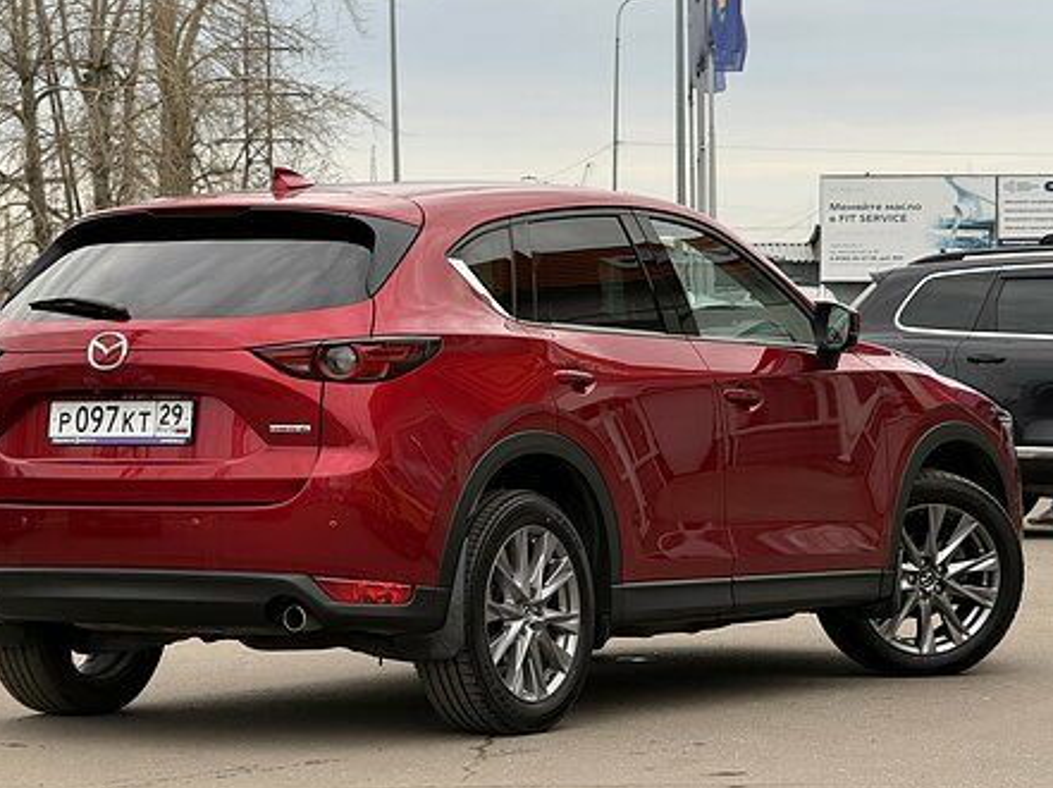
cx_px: 487
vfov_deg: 9.9
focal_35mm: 149
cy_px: 427
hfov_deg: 13.3
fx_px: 4529
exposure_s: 1/168
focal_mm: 15.66
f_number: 2.8
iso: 64
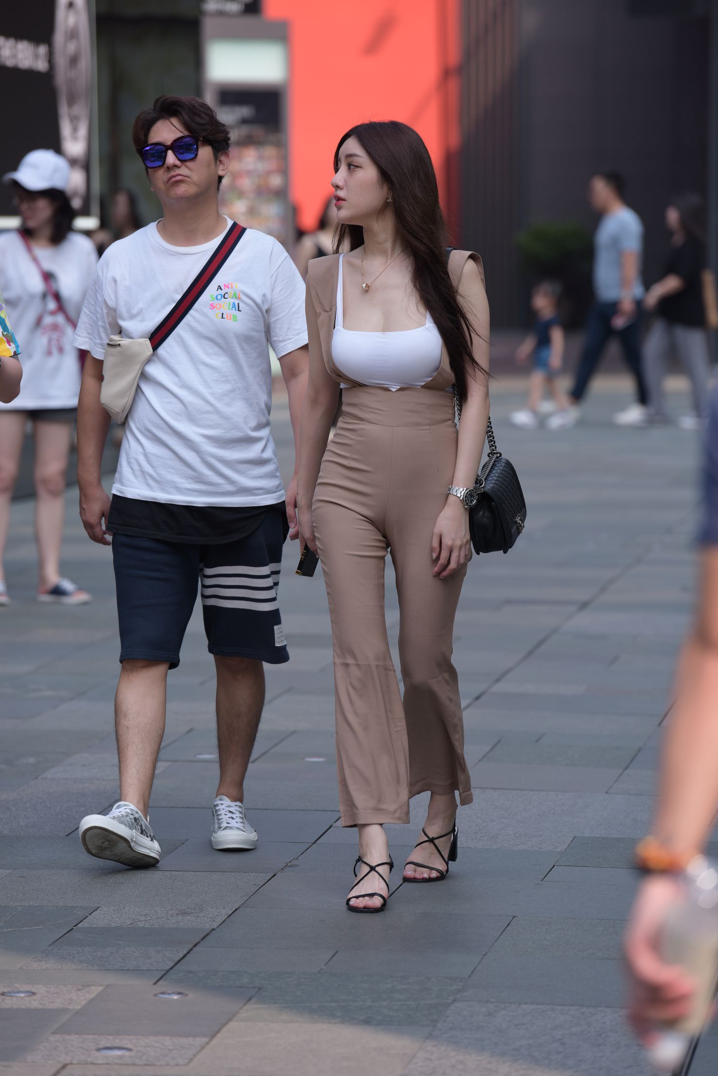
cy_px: 538
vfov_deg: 11.1
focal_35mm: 185
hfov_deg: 7.4
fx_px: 5532
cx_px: 359
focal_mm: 185
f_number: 4
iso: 160
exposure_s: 1/800
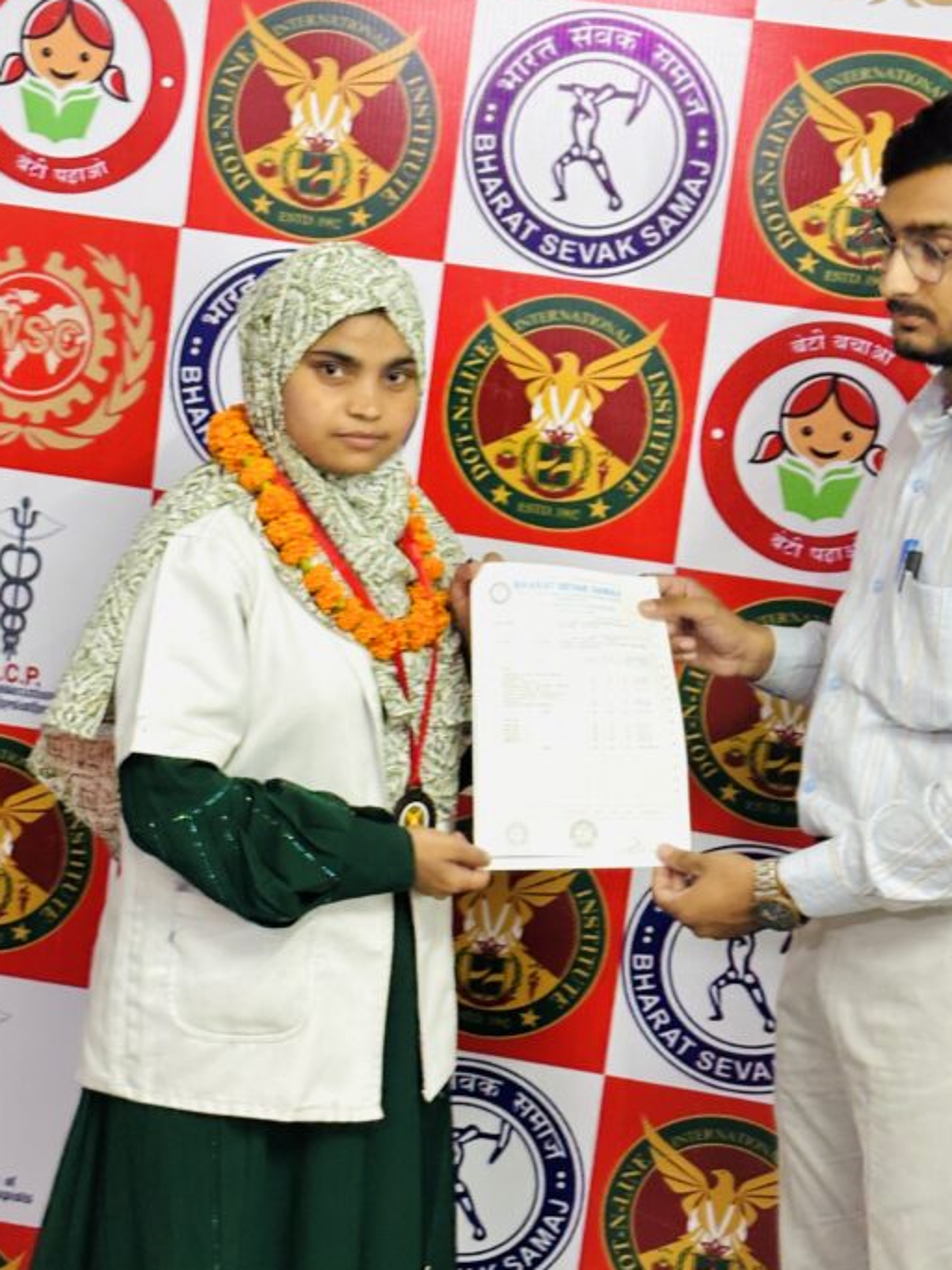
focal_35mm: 78
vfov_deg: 25.0
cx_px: 554
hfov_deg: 18.9
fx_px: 2861
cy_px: 688
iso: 200
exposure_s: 1/33
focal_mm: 5.96
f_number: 1.6
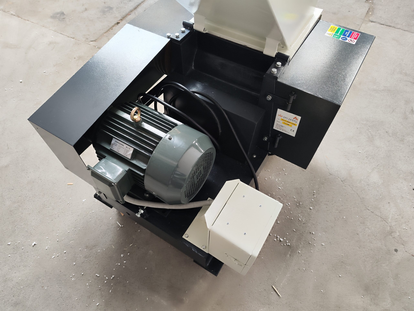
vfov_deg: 58.9
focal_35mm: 23
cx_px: 207
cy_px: 156
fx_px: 275
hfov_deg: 73.9
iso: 329
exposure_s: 1/100
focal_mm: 7.01
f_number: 1.69
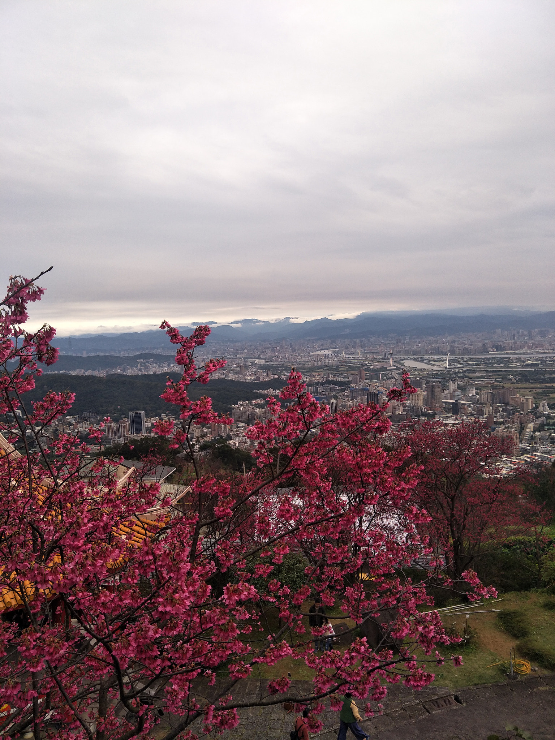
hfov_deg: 56.8
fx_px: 513
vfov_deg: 71.6
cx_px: 278
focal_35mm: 24
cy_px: 370
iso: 33
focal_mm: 4.1
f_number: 1.7
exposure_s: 1/496
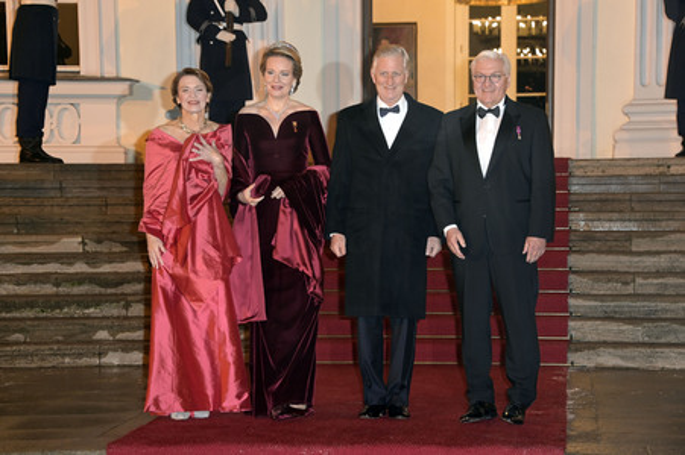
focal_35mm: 100
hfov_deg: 20.4
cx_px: 342
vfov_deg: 13.7
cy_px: 228
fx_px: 1901
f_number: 5.6
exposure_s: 1/125
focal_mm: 100
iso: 2500
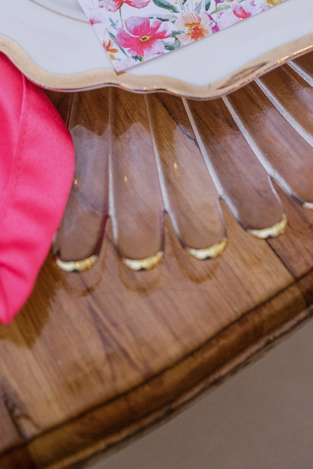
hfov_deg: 21.2
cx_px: 116
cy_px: -106
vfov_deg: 27.3
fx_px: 834
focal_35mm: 64
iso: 640
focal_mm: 24
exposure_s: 1/320
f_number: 3.2
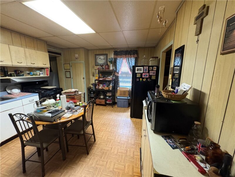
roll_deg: +0.7
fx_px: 95
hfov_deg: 102.1
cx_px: 118
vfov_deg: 85.7
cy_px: 88
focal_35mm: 14
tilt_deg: -10.4
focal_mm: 2.22
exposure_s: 1/60
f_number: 2.2
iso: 640
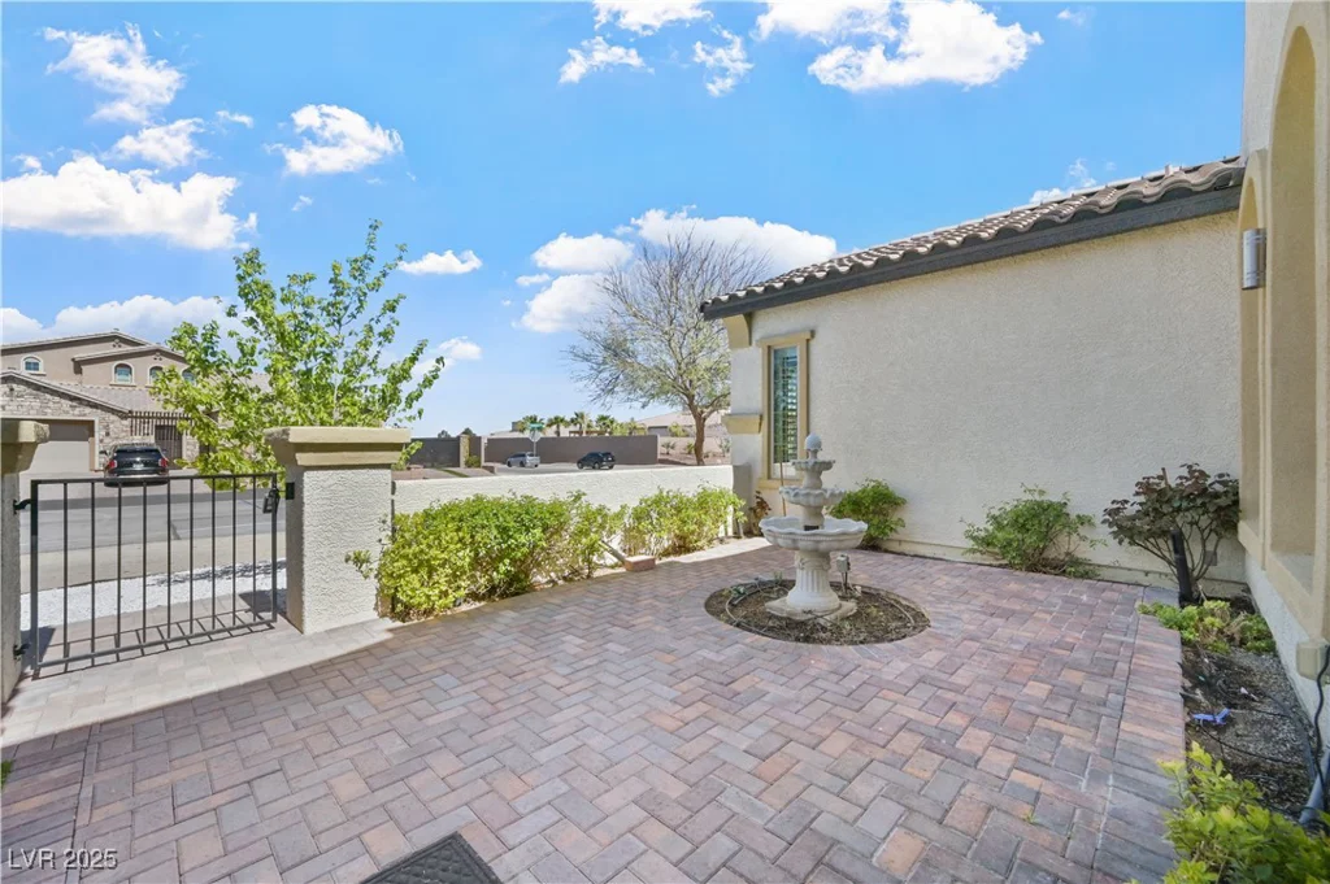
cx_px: 665
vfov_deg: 81.1
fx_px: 517
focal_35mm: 14
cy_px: 442
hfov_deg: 104.3
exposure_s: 1/6400
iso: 500
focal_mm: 14
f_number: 8
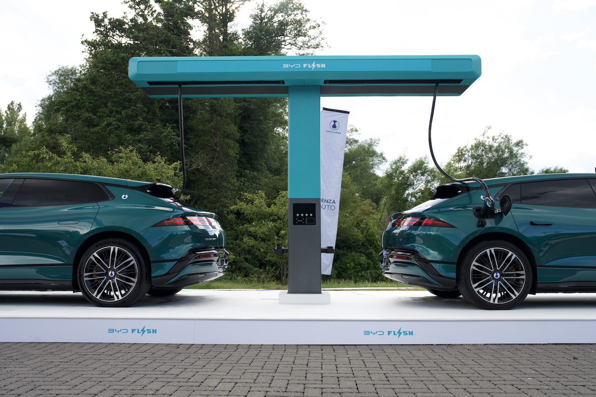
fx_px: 513
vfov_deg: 42.3
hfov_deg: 60.3
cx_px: 298
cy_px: 198
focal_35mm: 31
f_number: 5
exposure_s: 1/200
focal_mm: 31
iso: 250
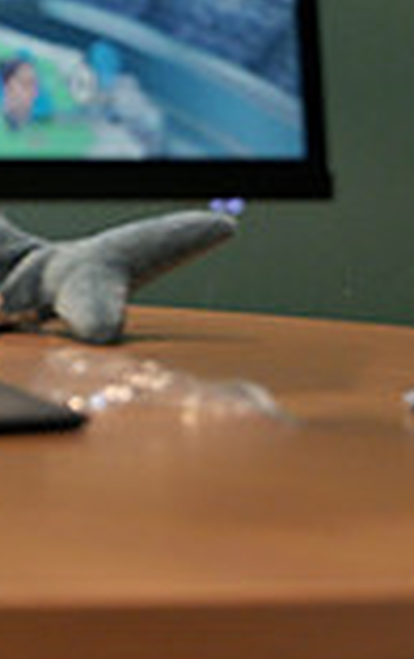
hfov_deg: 6.5
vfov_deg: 10.9
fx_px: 3399
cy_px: -65
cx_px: -731
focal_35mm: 189
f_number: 2.8
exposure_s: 1/250
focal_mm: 50
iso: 1600
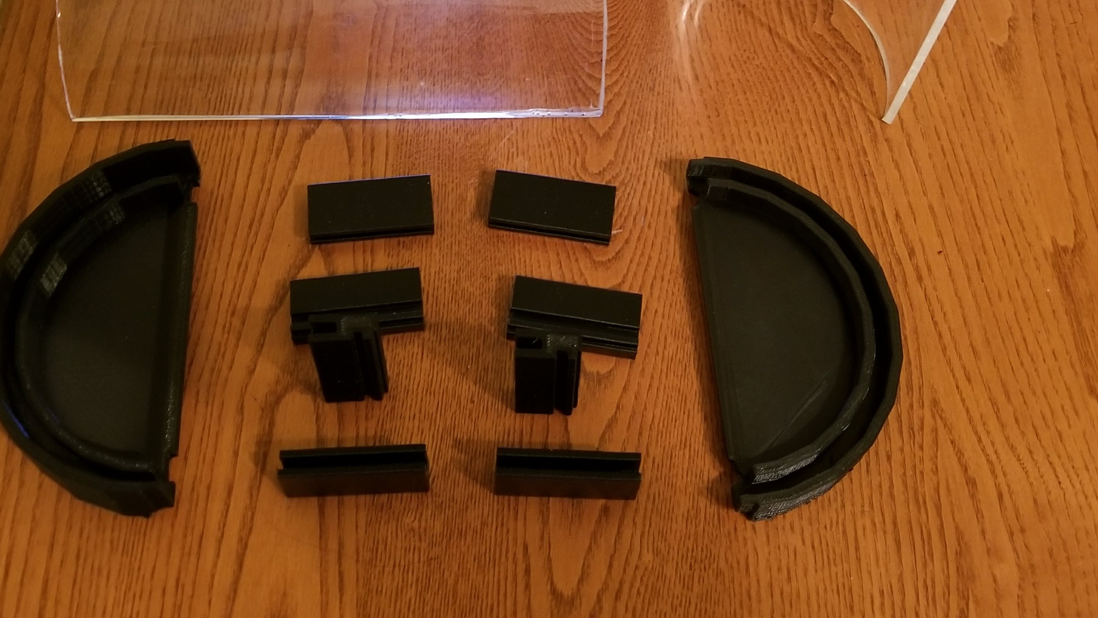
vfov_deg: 28.6
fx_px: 1165
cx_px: 515
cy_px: 70
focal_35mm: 40
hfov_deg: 50.4
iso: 200
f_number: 1.7
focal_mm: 4.3
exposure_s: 1/11
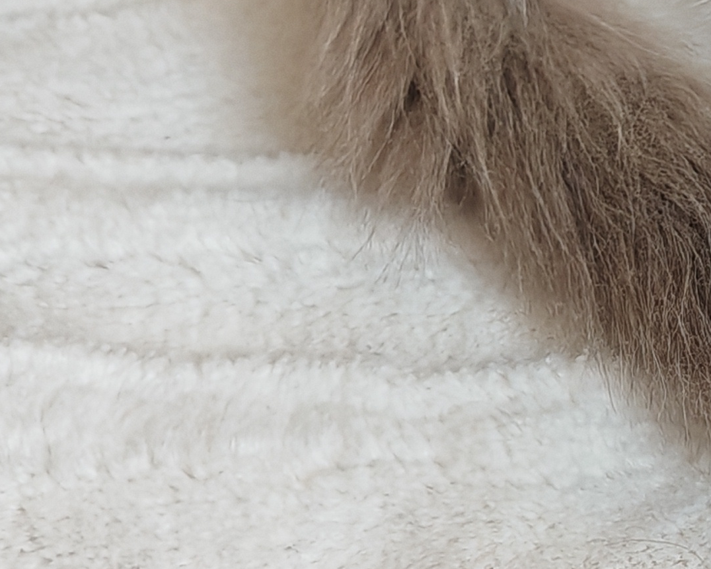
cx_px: 1119
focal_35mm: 130
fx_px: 2736
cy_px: 67
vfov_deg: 11.8
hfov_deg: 13.8
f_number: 2
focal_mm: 6.83
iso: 1000
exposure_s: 1/360
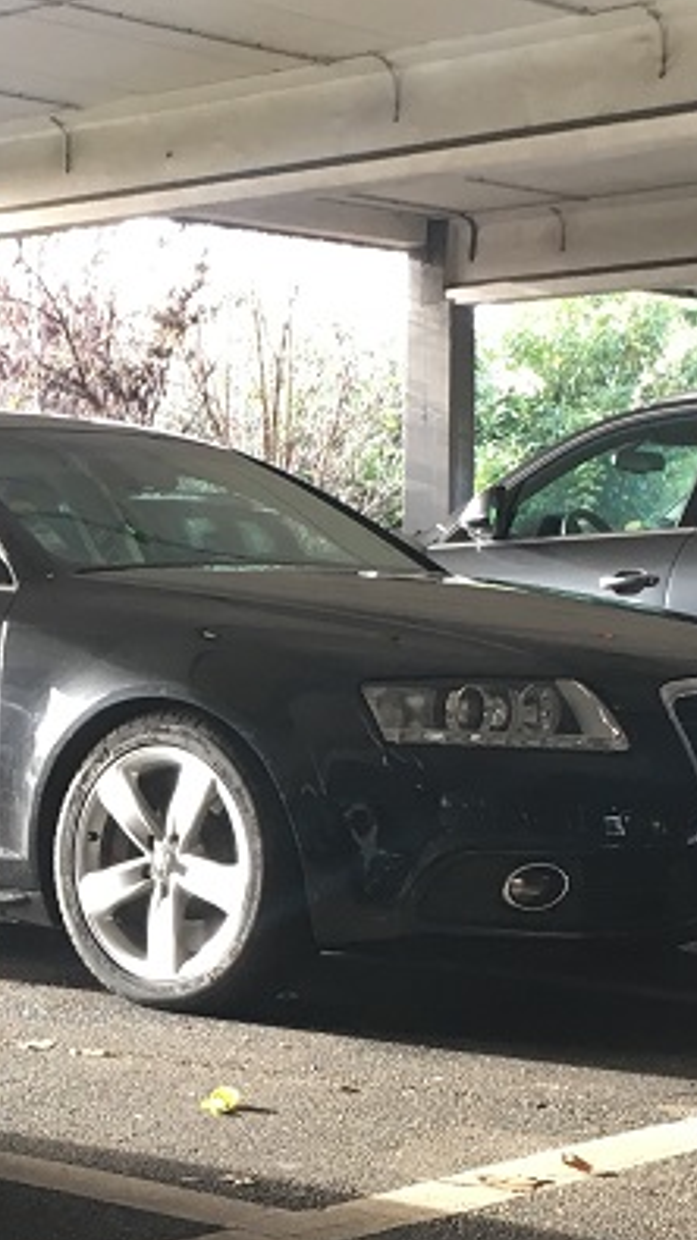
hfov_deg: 14.5
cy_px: 879
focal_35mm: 82
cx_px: 9
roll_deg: -0.3
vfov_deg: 25.7
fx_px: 2696
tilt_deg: -3.6
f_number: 2.2
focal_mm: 4.15
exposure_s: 1/33
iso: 80
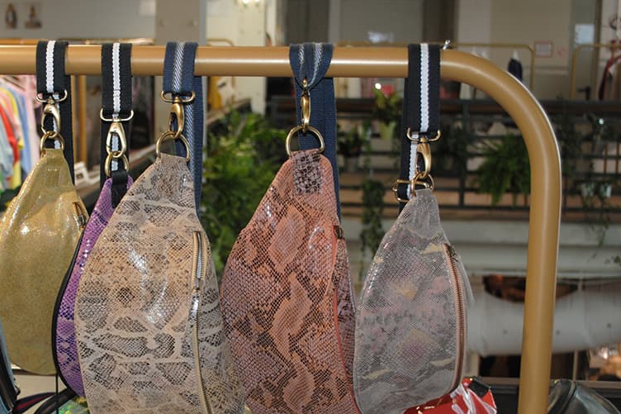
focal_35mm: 67
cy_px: 289
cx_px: 159
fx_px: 1155
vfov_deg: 20.2
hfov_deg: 29.6
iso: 200
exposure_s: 1/60
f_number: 4.5
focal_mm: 28
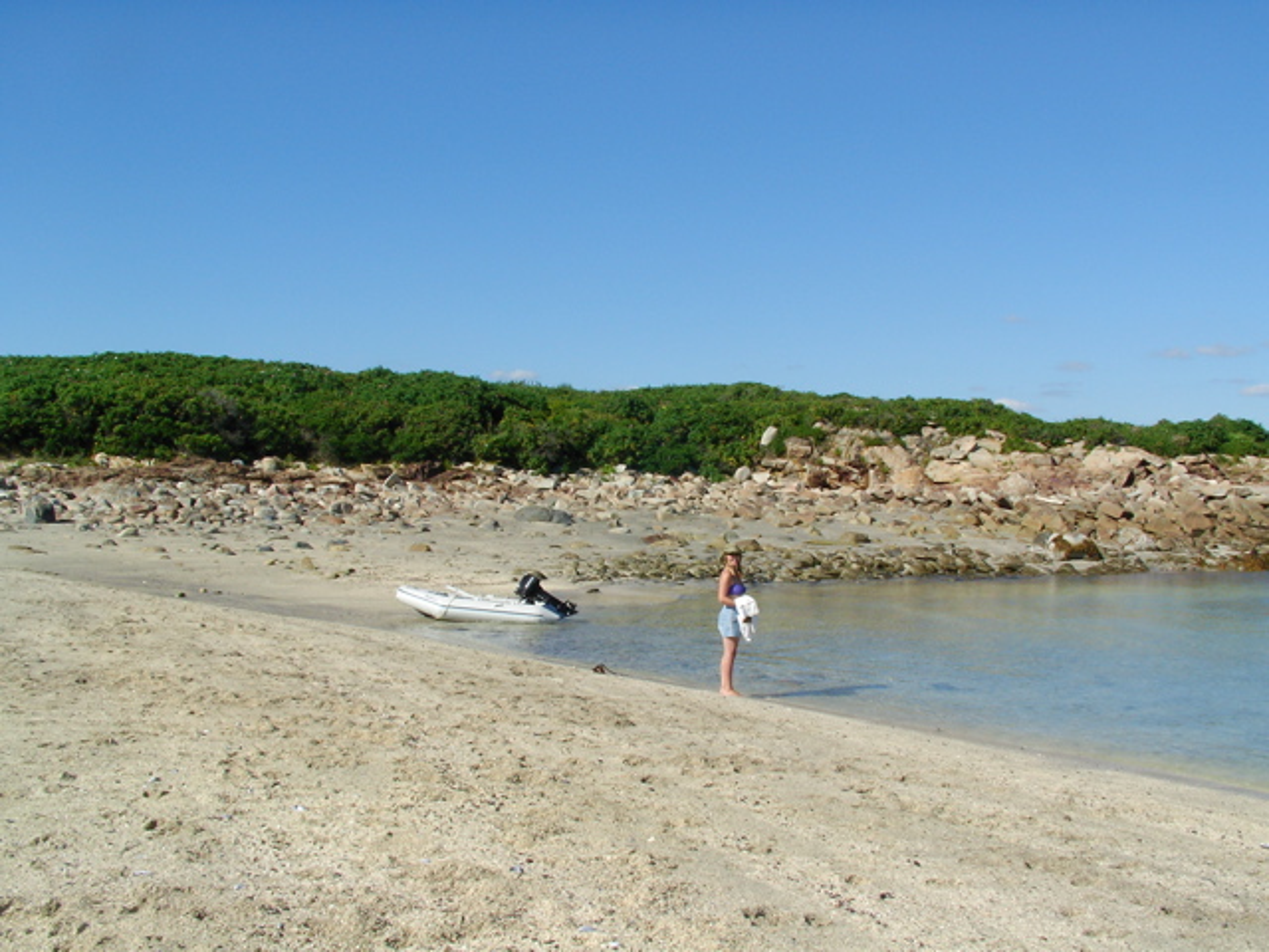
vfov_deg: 37.7
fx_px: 1393
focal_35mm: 38
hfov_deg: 49.0
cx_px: 634
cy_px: 476
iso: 50
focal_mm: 5.8
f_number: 6.7
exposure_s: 1/339
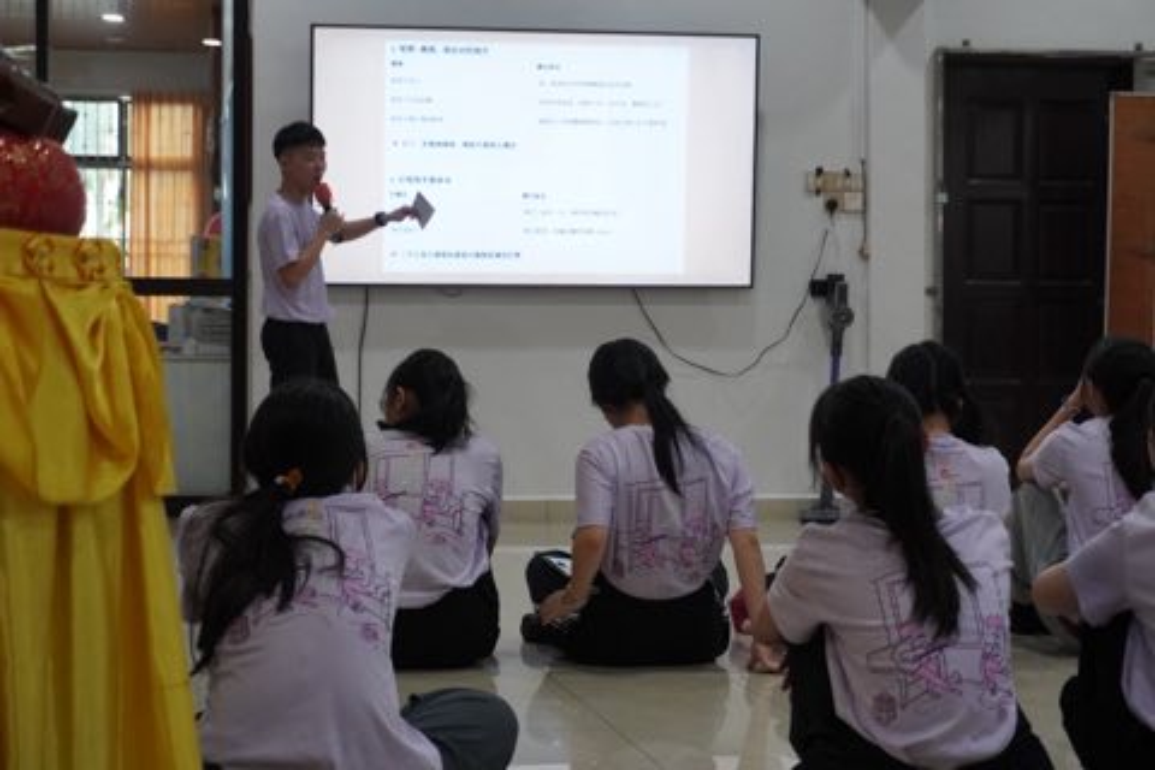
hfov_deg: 27.0
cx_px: 578
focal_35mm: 75
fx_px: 2406
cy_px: 385
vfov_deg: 18.2
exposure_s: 1/160
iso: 2000
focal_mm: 50
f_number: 5.6
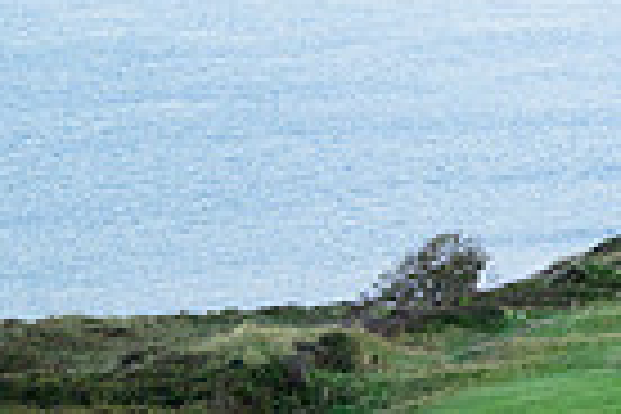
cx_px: 1296
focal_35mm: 311
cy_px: 25
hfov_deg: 6.4
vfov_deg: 4.4
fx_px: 5364
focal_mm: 70
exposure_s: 1/640
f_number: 3.2
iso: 1250
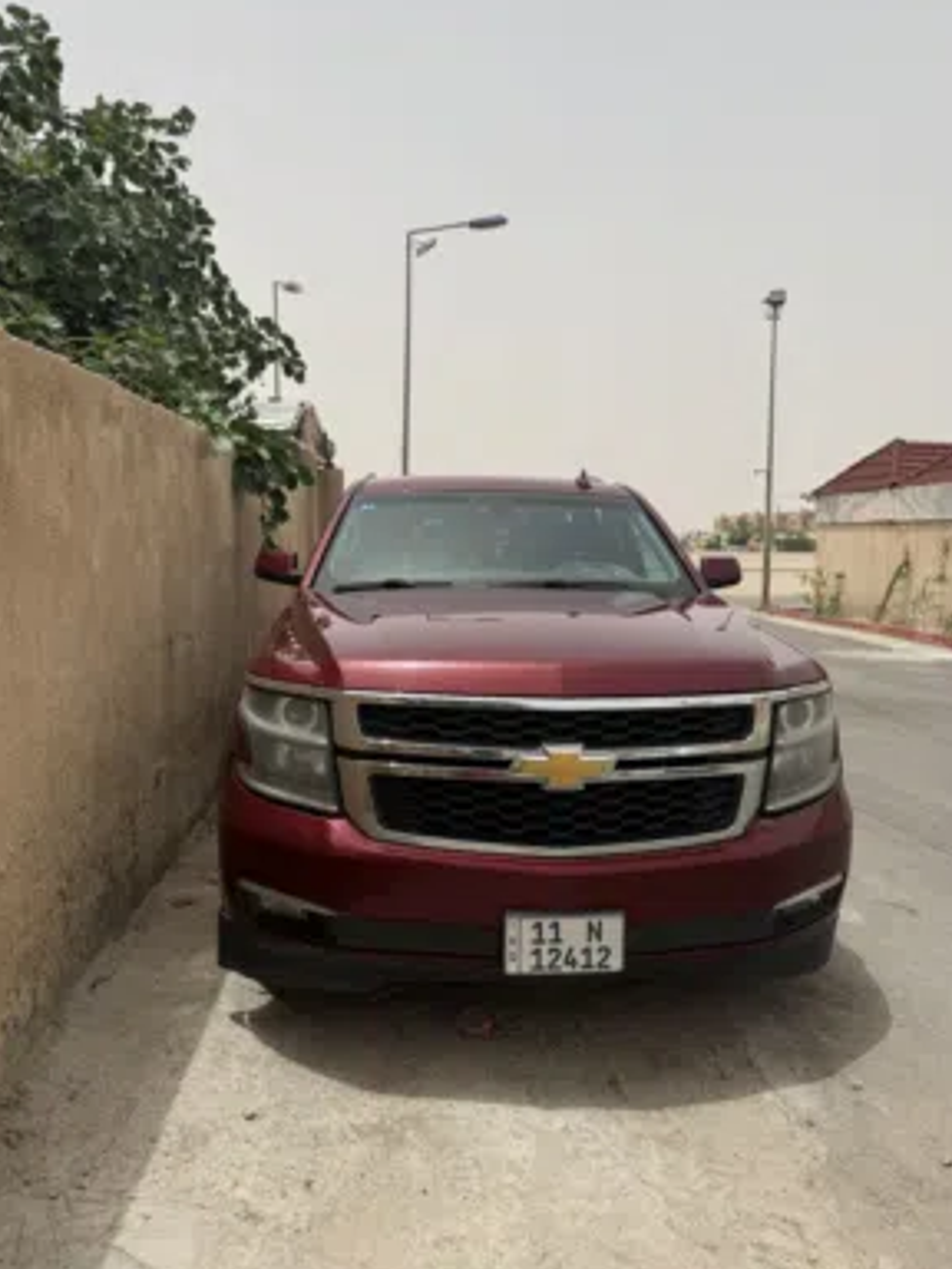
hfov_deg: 54.9
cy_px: 618
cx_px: 476
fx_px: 917
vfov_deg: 69.4
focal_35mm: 25
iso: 80
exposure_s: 1/8130
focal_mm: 6.76
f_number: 1.78
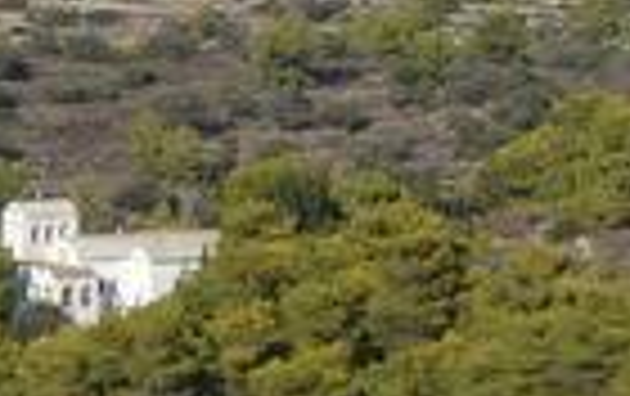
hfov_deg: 4.0
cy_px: -398
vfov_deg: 2.5
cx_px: 680
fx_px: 9097
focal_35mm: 529
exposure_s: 1/500
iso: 125
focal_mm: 25
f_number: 5.9
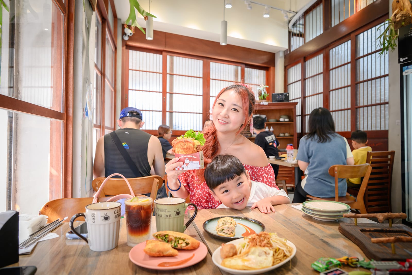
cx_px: 206
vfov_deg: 53.1
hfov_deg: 73.7
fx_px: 275
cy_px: 138
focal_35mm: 24
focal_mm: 24
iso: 400
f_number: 4
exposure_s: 1/60
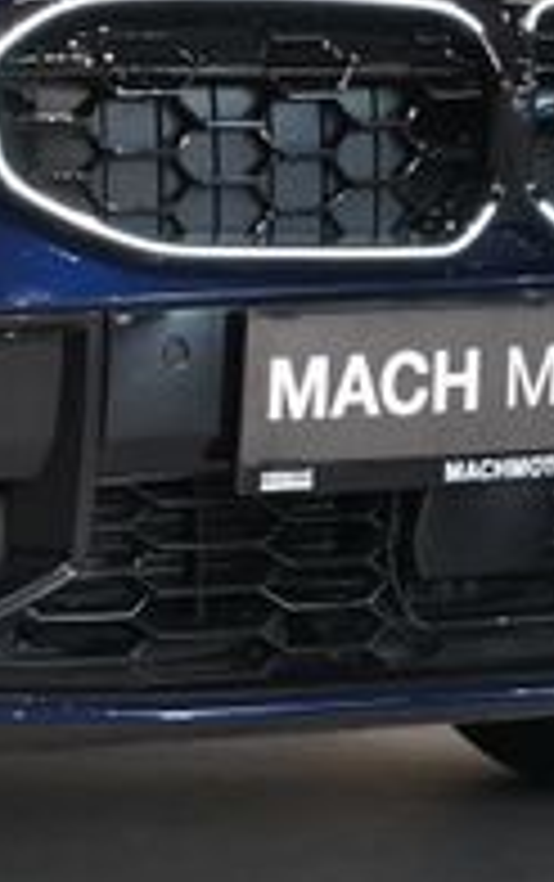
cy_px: -115
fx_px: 8189
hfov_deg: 3.8
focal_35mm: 340
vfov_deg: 6.1
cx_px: -671
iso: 6400
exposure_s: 1/160
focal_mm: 64
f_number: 5.6
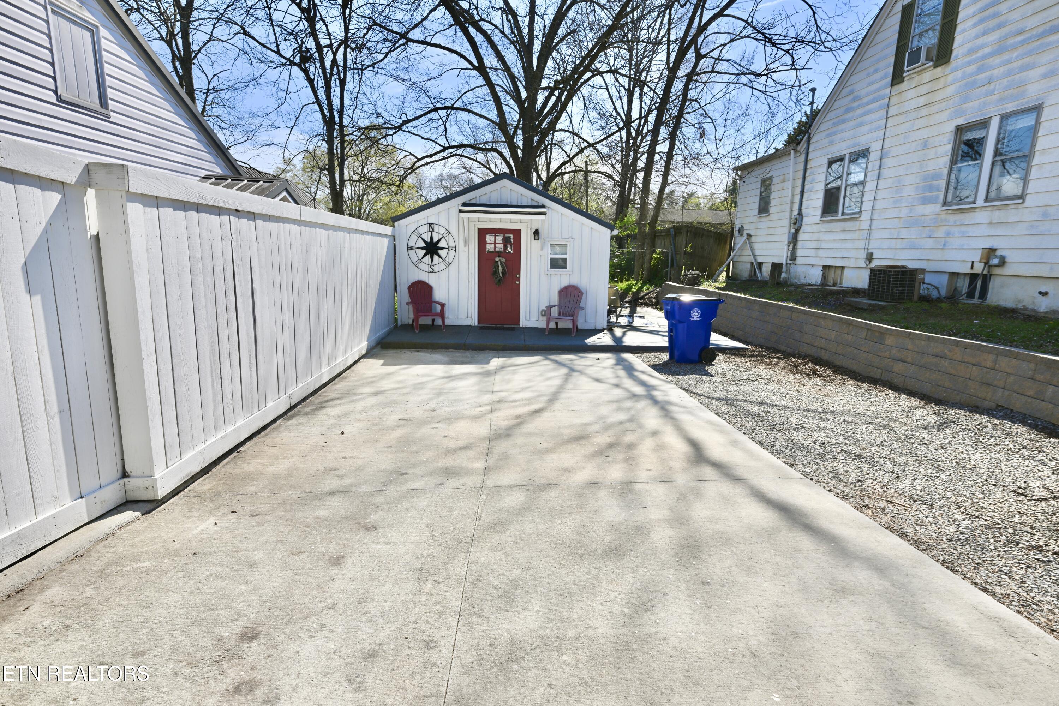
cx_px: 530
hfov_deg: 88.4
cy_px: 353
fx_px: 544
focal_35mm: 18
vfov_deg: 65.9
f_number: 11
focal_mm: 18.5
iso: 64
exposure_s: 1/200
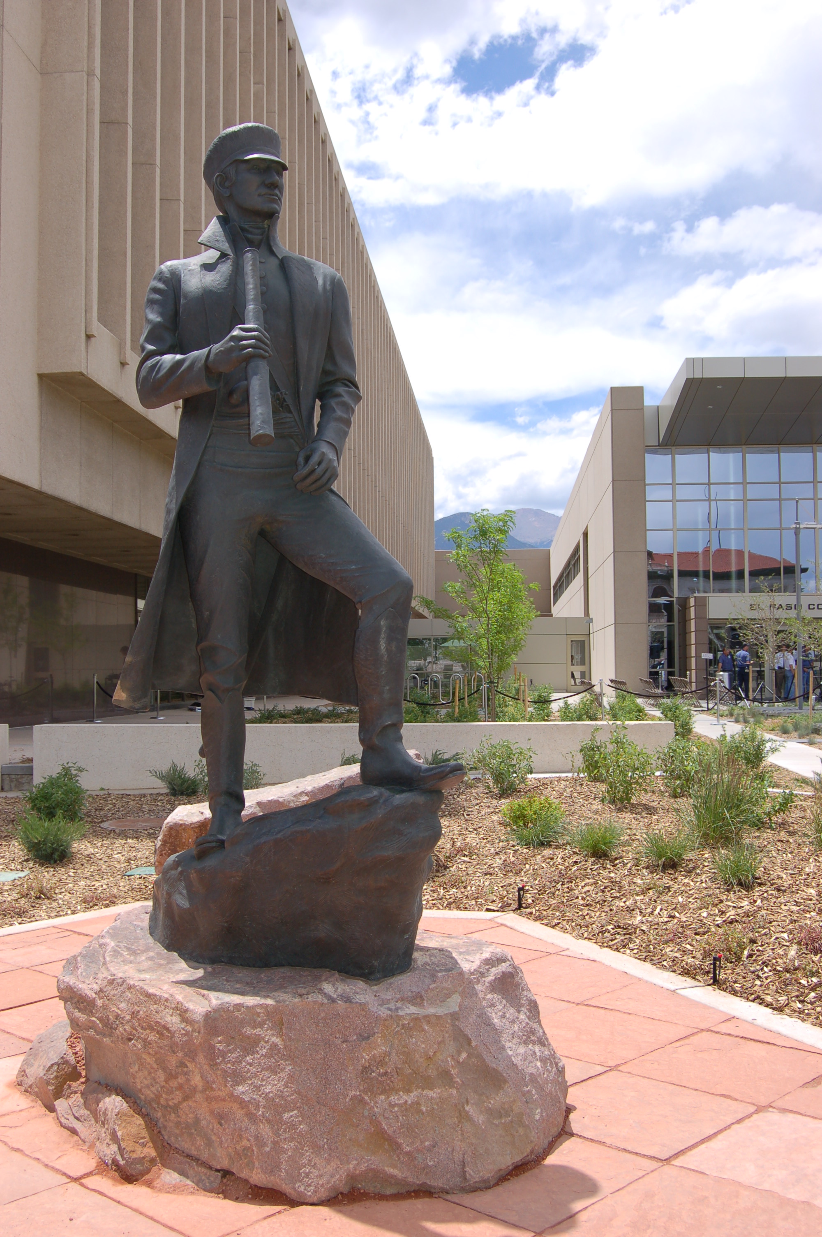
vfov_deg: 53.2
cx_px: 411
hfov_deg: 36.8
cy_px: 618
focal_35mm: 36
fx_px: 1235
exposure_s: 1/500
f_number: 8
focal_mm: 24
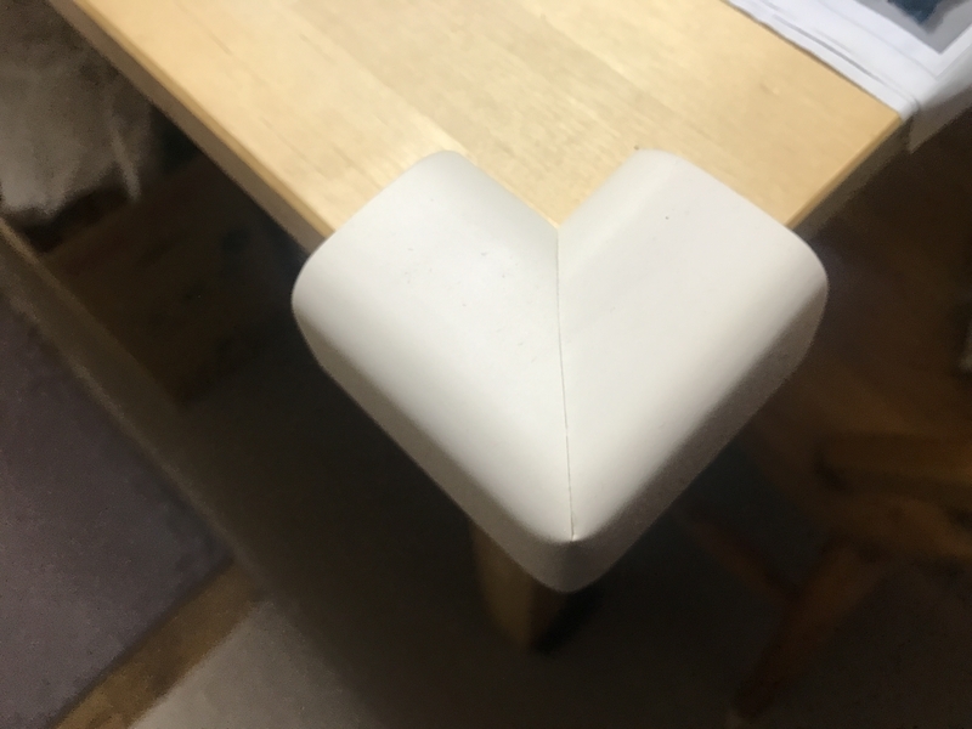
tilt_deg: -63.5
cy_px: 364
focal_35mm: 28
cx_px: 486
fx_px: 786
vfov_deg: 49.7
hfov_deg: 63.4
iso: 40
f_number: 1.8
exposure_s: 1/25
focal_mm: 3.99
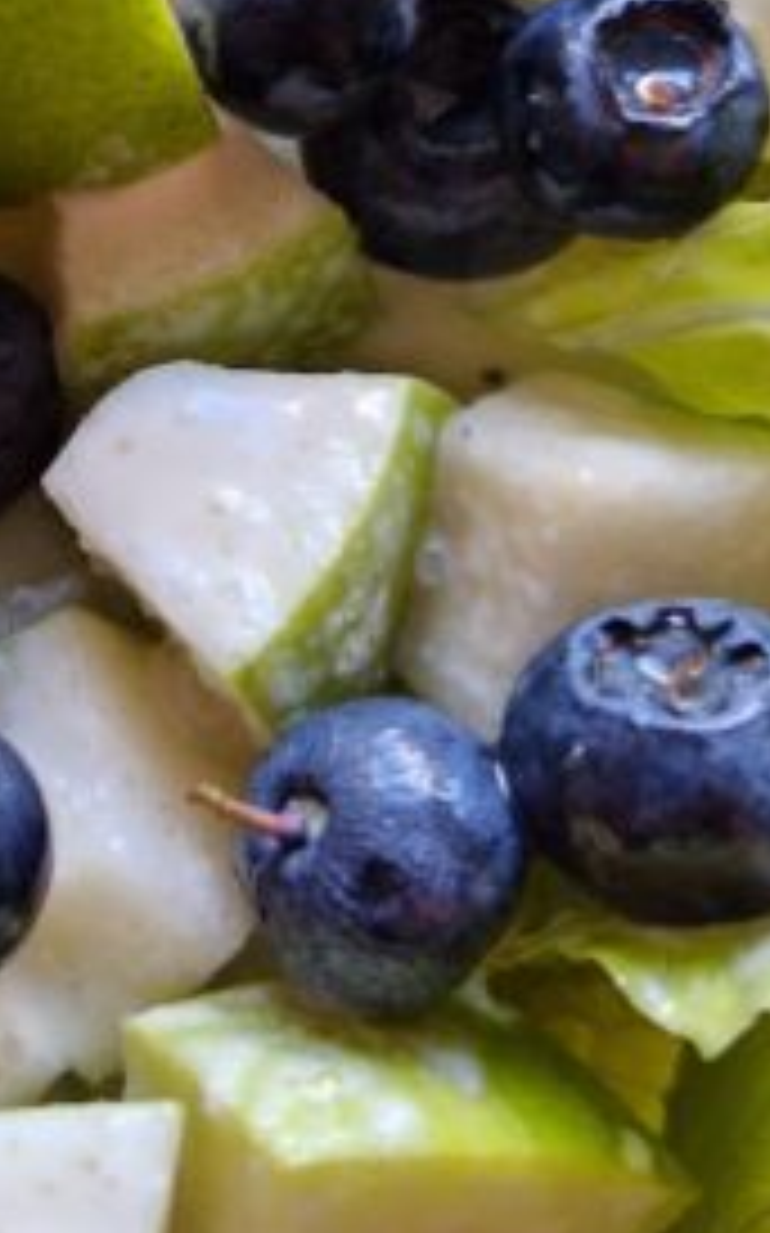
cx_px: -90
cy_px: 382
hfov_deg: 14.0
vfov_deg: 22.7
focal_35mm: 91
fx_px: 3059
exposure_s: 1/100
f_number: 1.8
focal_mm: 5.4
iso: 125
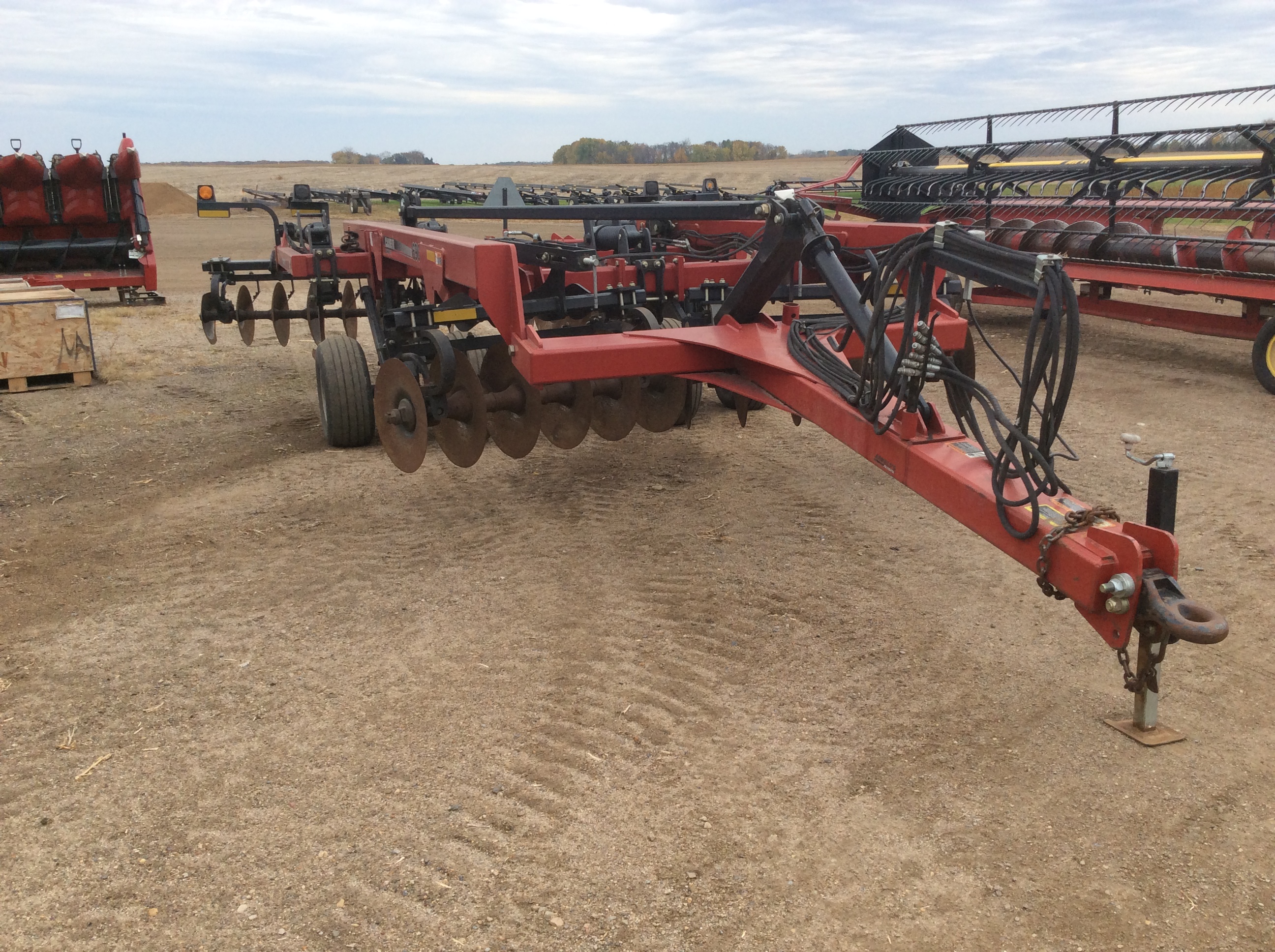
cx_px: 638
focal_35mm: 32
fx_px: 1177
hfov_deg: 56.9
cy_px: 476
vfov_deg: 44.1
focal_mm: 3.3
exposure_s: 1/327
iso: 32
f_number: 2.4
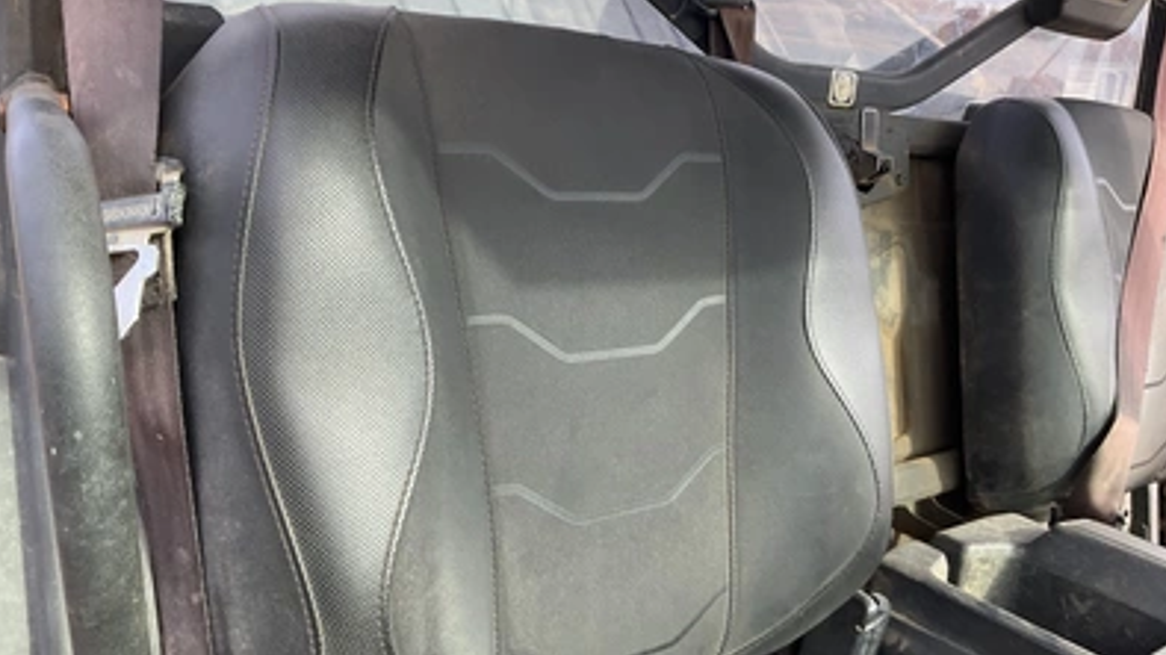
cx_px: 584
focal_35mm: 32
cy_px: 322
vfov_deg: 36.7
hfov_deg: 61.0
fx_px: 989
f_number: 1.8
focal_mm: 3
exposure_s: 1/189
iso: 20
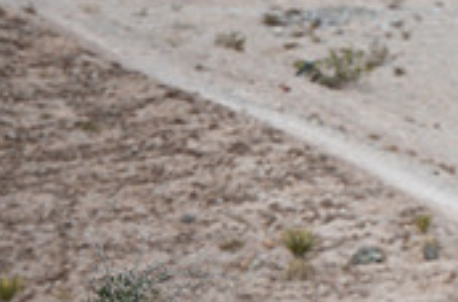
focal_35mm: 925
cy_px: 571
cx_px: 725
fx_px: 11725
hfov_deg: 2.2
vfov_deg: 1.5
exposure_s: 1/3200
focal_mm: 200
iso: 160
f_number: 3.2
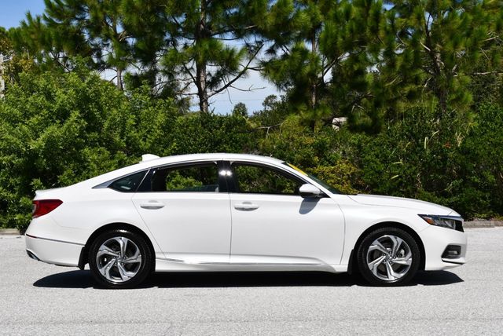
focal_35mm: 70
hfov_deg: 28.8
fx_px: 979
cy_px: 168
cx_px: 252
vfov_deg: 19.5
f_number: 9
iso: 100
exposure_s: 1/320
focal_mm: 35
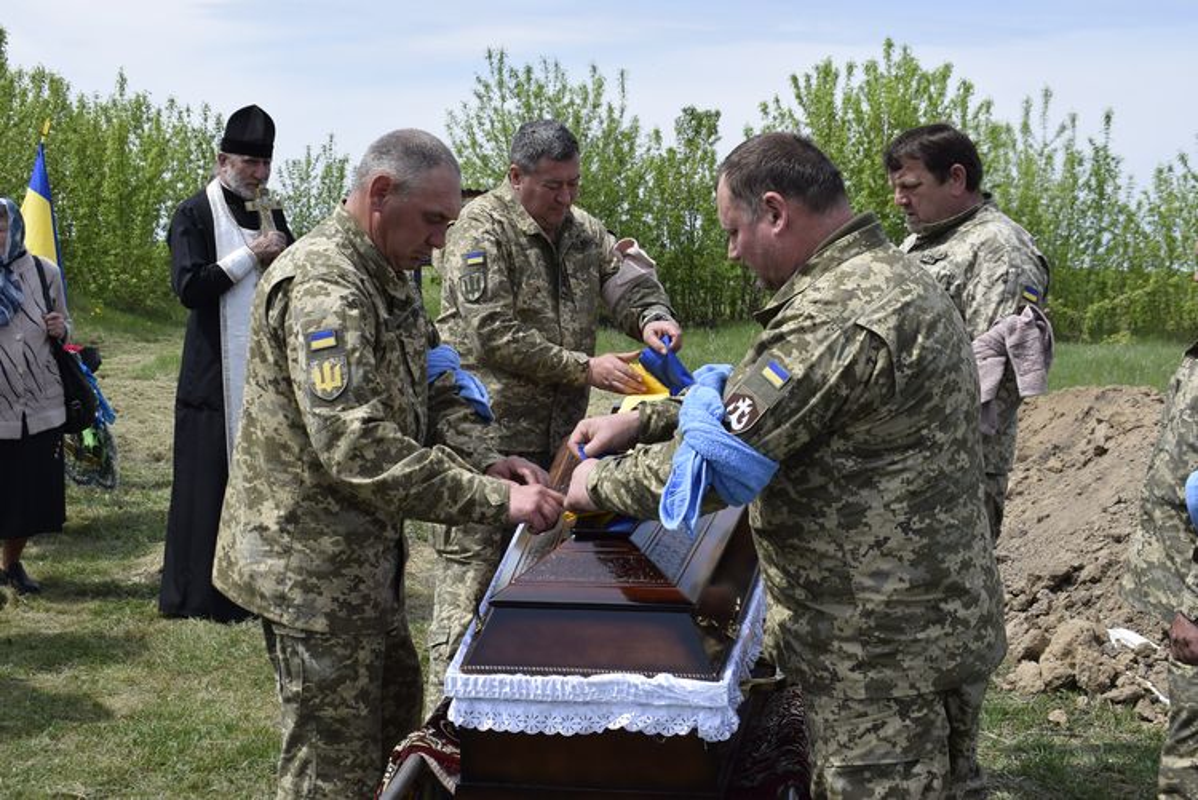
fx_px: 1498
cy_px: 400
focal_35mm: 45
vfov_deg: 29.9
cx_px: 599
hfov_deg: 43.6
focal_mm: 30
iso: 200
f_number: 10
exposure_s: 1/400
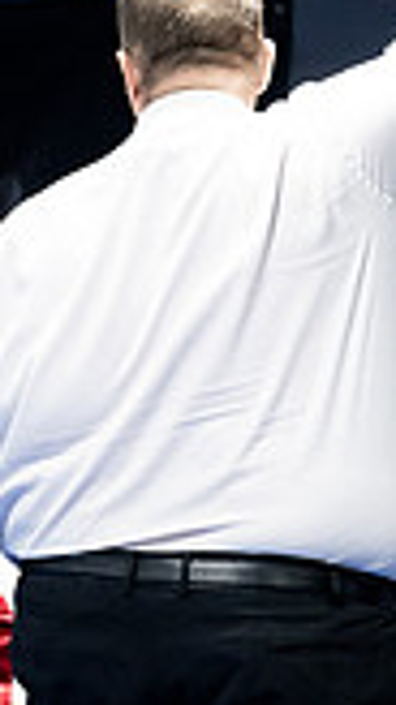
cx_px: 440
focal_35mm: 155
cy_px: 533
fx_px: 2899
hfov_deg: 7.8
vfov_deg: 13.8
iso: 6400
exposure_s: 1/1000
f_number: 2.8
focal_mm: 39
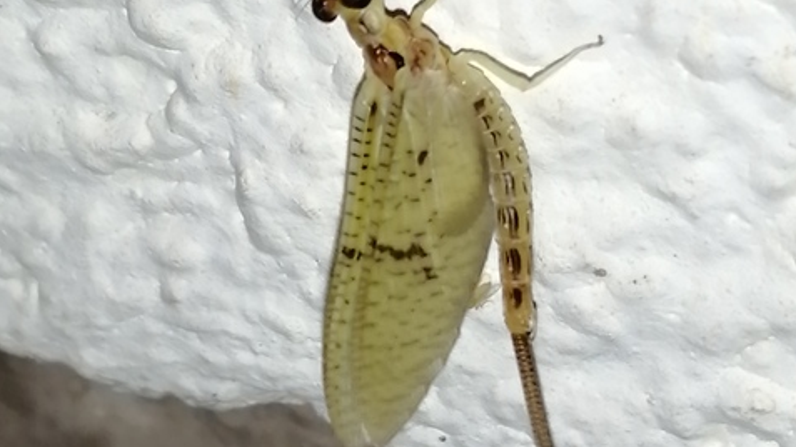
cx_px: 397
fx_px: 2806
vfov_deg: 9.1
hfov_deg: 16.1
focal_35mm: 133
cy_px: 257
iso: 100
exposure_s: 1/100
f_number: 1.8
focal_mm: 3.46
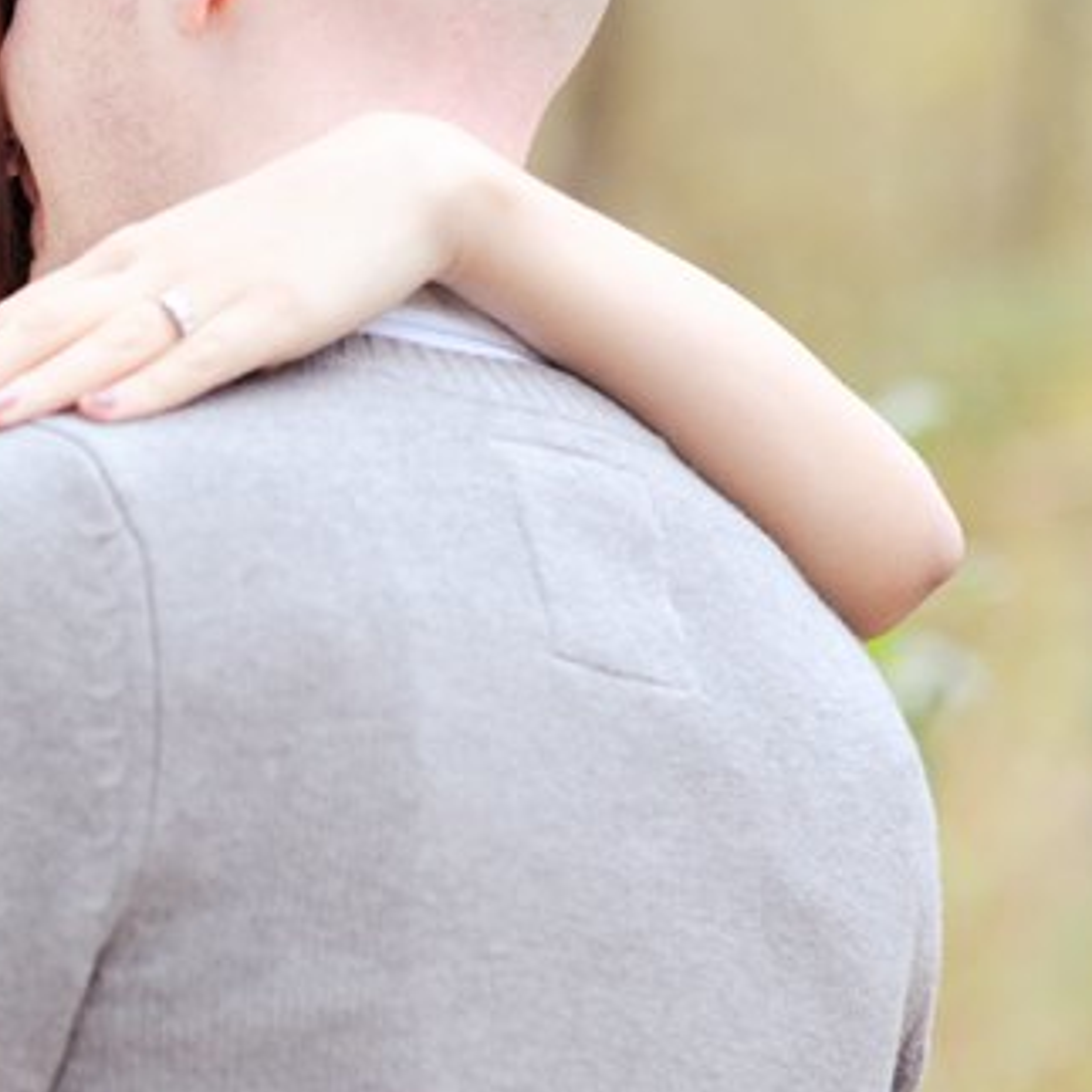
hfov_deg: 8.2
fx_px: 7495
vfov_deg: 8.3
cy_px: 423
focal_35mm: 210
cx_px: -301
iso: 800
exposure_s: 1/320
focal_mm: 85
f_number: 2.5
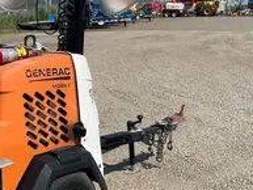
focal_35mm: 74
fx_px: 541
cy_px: 90
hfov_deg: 25.5
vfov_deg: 19.9
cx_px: 28
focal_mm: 4.2
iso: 32
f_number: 1.6
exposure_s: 1/5556
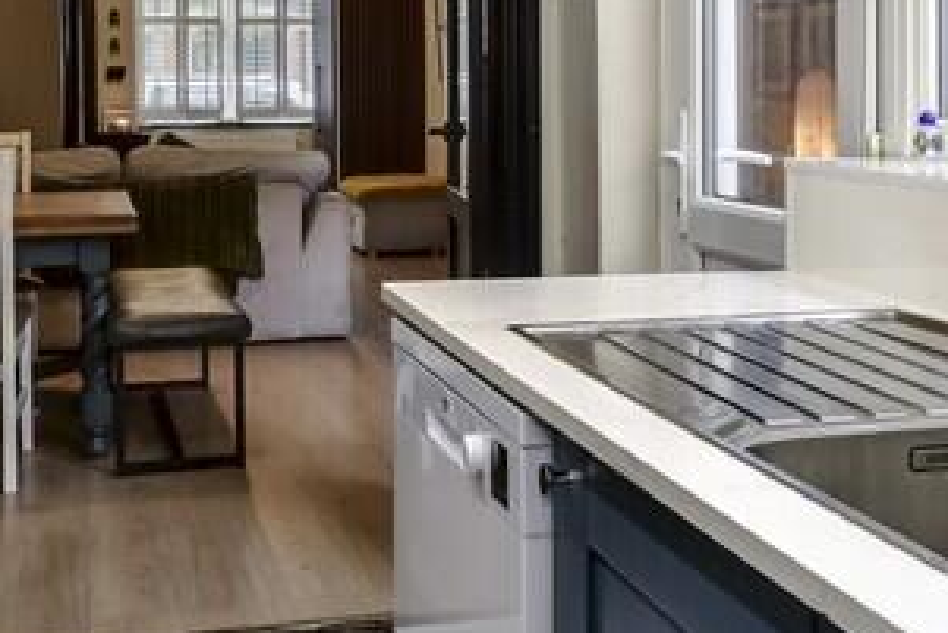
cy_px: 83
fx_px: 1344
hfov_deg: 38.9
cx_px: 447
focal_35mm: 51
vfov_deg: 25.8
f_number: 8
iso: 640
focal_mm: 10
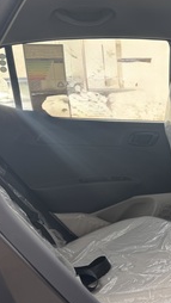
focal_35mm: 47
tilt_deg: -13.1
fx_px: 379
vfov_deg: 43.4
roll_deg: +1.6
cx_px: 266
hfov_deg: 21.0
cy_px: 187
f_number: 1.78
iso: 80
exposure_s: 1/747
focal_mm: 6.76
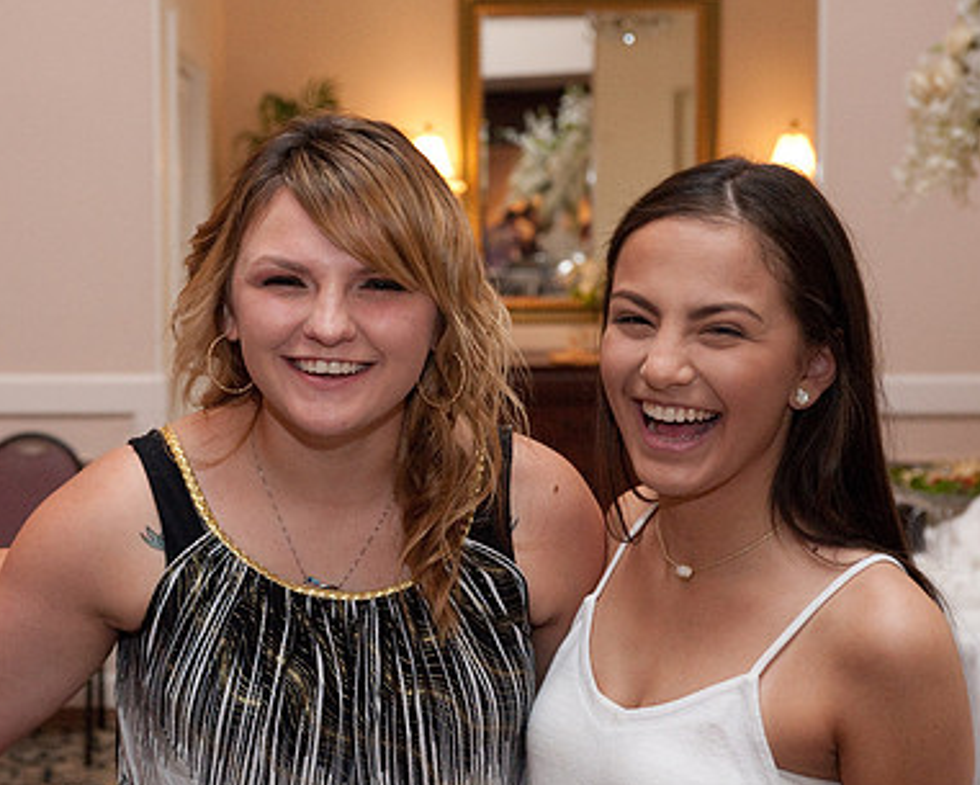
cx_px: 252
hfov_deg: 23.6
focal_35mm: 80
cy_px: 409
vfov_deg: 19.2
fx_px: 2321
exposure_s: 1/125
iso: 3200
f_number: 5.6
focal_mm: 56
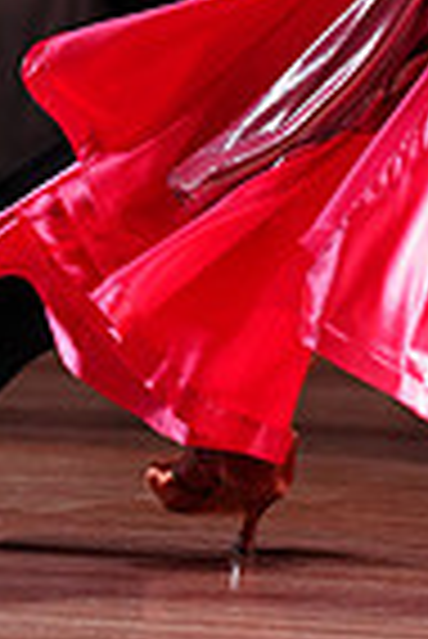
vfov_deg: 2.7
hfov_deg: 1.8
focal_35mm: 756
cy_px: -374
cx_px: 390
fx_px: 13448
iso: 1250
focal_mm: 185
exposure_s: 1/400
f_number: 2.8
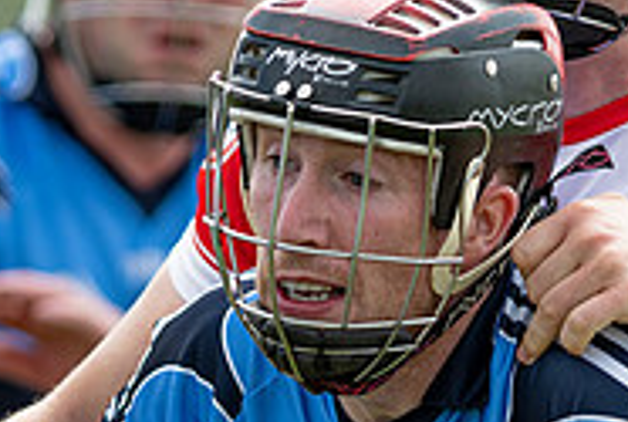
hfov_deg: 1.4
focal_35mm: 1467
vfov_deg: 0.9
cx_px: 310
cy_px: 569
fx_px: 25653
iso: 125
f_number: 2.8
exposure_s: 1/1600
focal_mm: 300
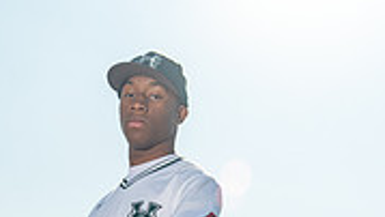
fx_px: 889
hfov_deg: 24.4
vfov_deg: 11.9
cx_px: 146
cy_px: 477
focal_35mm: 87
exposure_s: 1/200
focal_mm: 33
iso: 500
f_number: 7.1
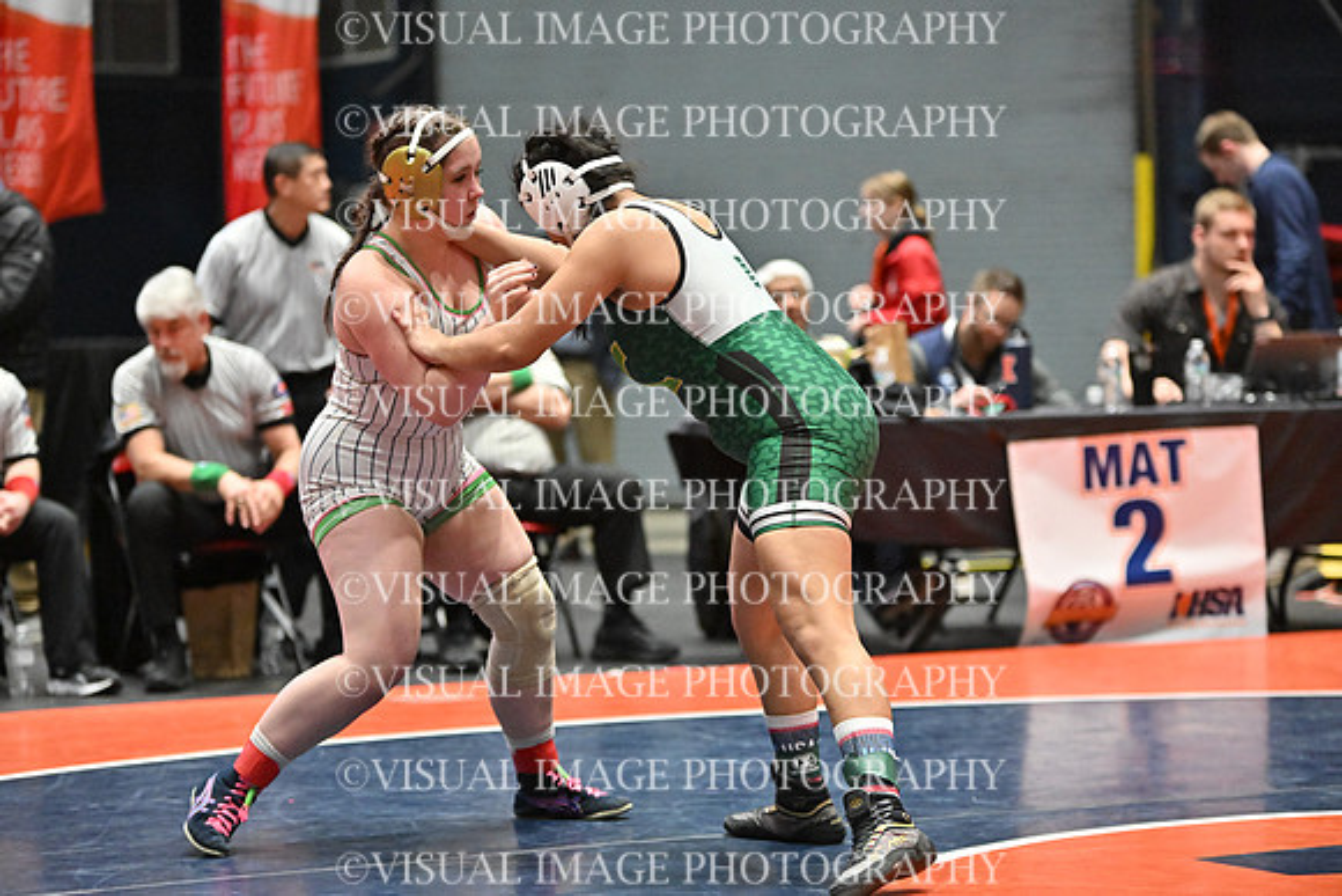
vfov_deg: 11.2
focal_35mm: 122
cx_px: 671
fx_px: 4549
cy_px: 448
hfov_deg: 16.8
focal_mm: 122
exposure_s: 1/1250
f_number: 2.8
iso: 6400
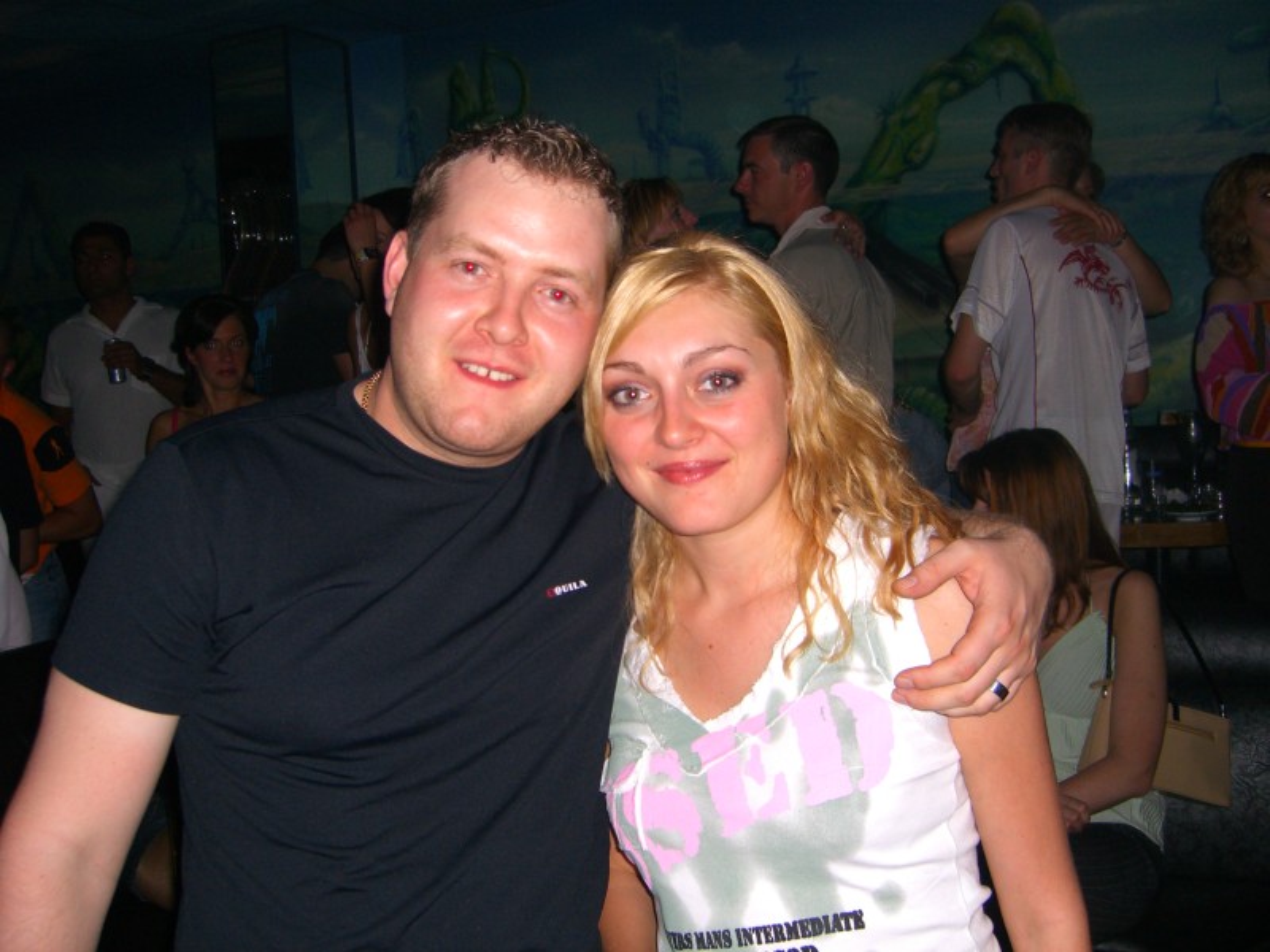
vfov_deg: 37.7
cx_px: 635
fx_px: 1394
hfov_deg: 49.0
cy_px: 476
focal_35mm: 38
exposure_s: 1/60
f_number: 2.8
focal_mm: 7.9
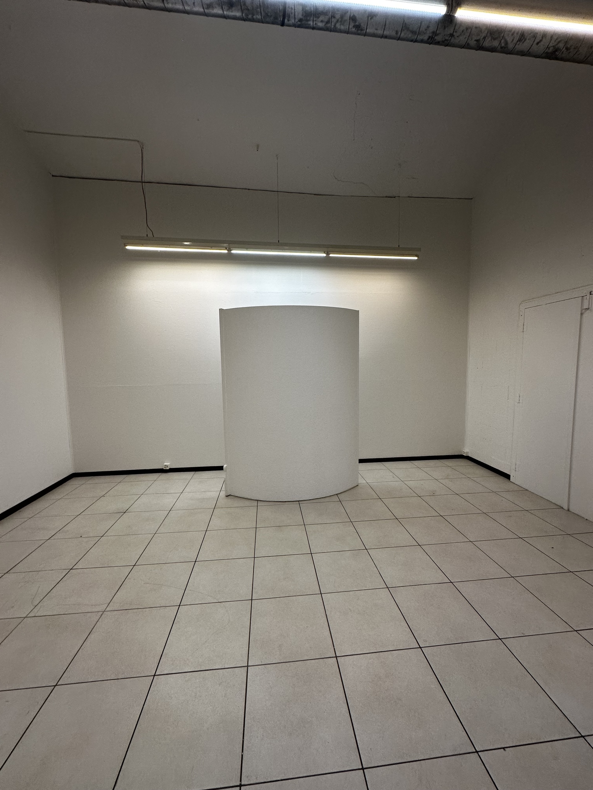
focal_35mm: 14
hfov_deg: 85.7
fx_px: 320
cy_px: 395
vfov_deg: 102.1
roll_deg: +1.1
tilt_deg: -4.7
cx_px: 296
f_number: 2.2
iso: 125
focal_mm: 2.22
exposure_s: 1/100
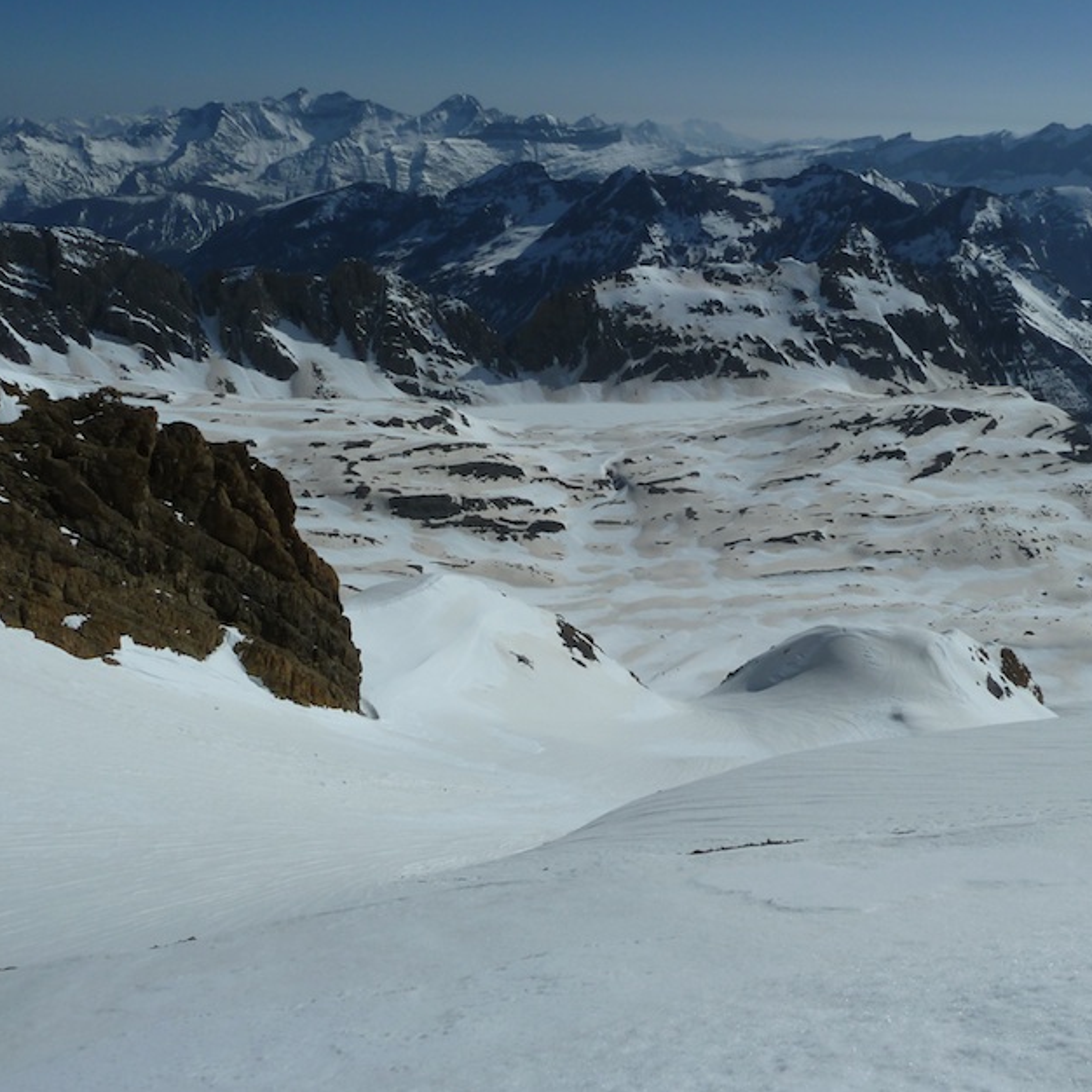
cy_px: 541
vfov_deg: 54.0
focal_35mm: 30
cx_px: 668
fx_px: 1071
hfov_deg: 53.6
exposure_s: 1/1300
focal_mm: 4.1
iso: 80
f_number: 6.3
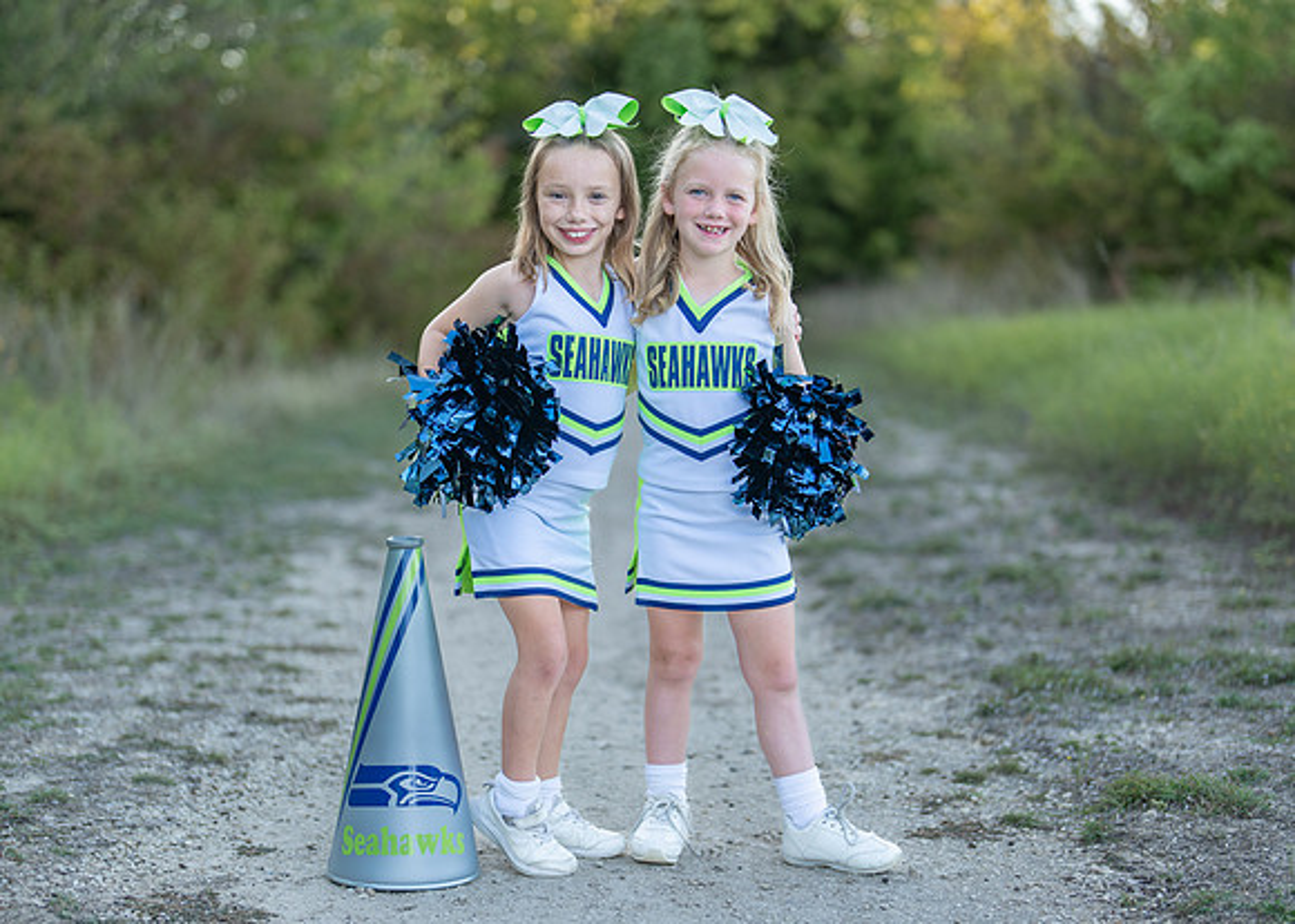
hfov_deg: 29.3
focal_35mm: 67
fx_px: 2479
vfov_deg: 21.1
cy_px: 535
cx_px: 629
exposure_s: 1/800
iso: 100
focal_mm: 50
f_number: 1.2
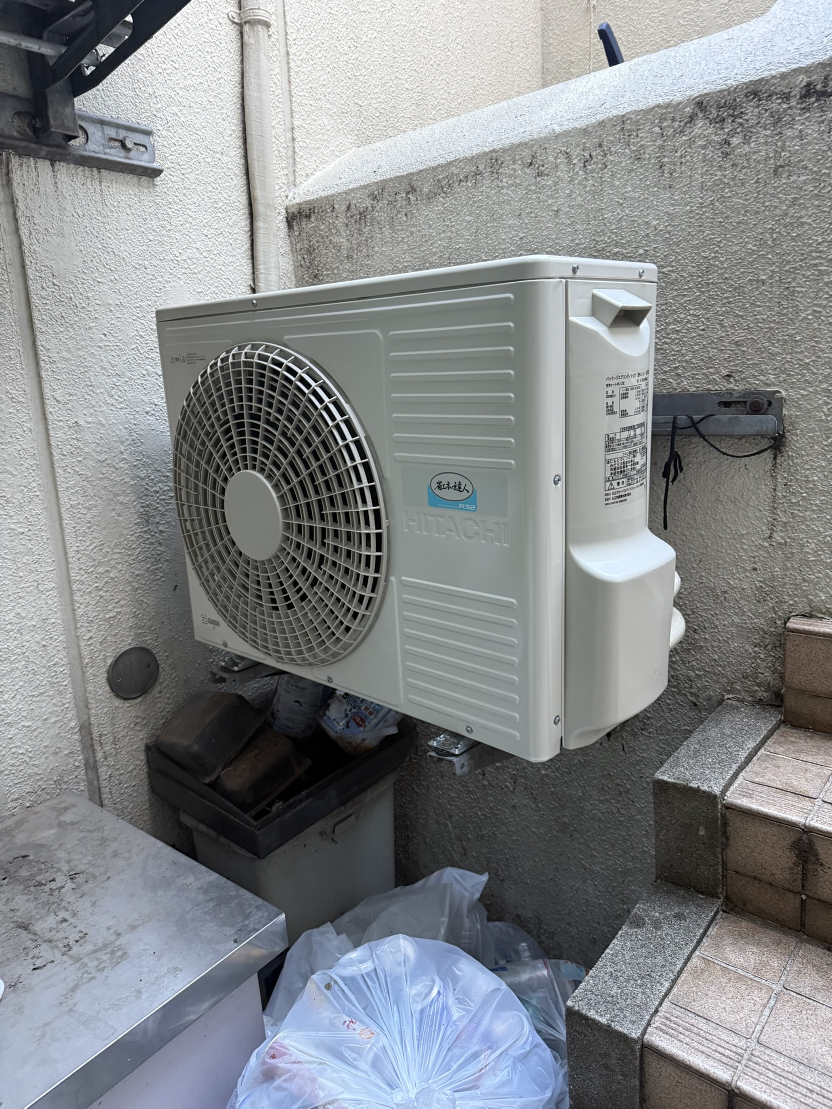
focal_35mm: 24
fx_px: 769
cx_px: 416
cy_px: 554
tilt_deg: -12.1
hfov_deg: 56.8
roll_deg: +1.8
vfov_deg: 71.6
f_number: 1.78
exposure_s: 1/60
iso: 400
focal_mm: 6.76
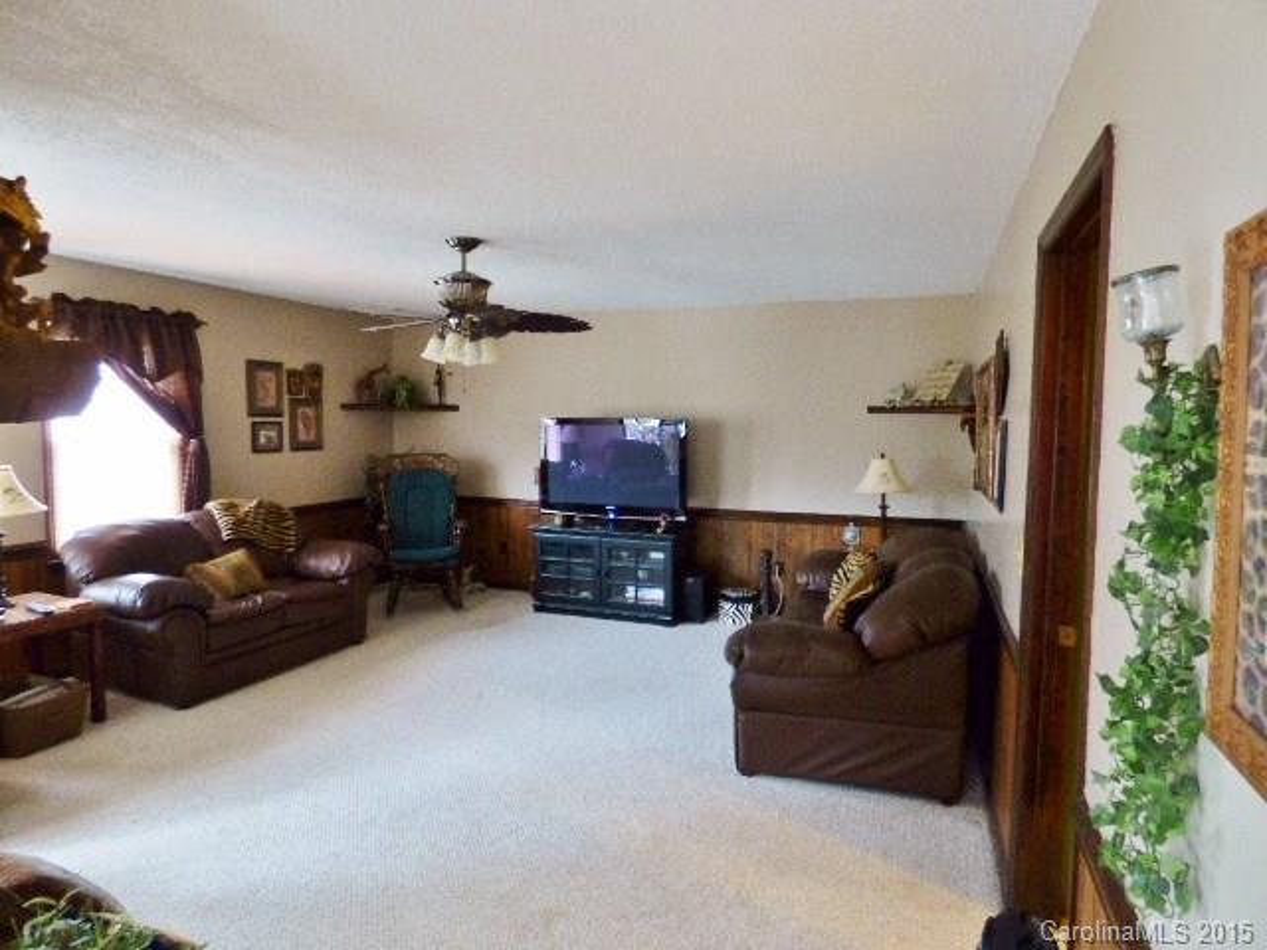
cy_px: 475
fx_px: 732
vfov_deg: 66.0
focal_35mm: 20
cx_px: 634
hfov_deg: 81.7
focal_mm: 3.58
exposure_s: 1/8
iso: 500
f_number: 2.8
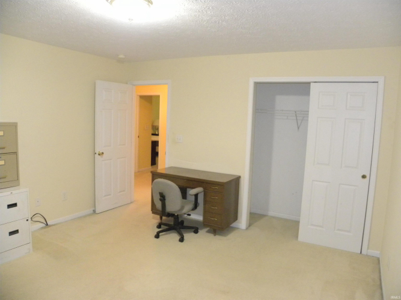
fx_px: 301
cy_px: 150
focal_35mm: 26
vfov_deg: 53.0
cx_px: 200
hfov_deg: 67.3
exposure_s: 1/30
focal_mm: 4.6
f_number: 2.8
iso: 400
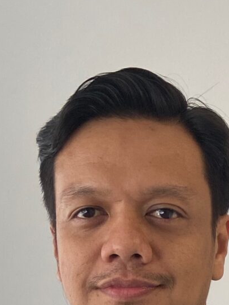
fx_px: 1085
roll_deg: -0.1
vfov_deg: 14.1
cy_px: 561
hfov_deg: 12.0
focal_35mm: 123
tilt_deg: -6.4
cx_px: 196
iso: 80
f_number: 1.8
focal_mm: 4.25
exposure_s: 1/100
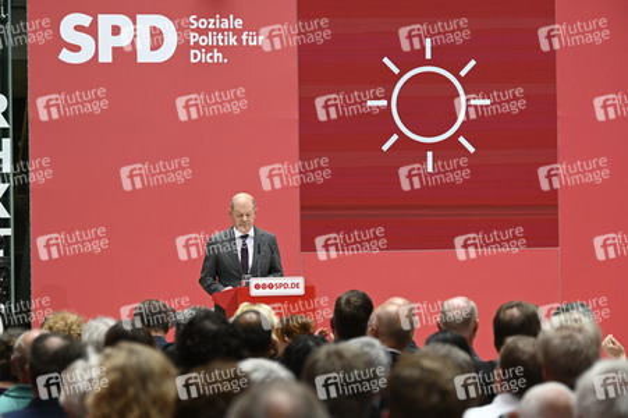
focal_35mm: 140
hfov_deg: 14.7
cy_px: 209
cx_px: 314
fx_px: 2440
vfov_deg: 9.8
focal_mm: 140
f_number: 5
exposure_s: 1/1250
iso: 2500
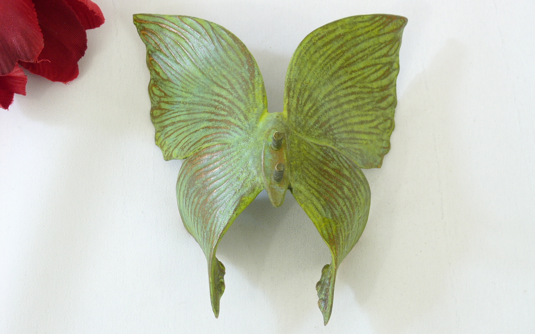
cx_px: 268
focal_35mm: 96
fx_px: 1400
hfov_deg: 21.6
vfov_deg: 13.6
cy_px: 163
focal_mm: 22.5
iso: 100
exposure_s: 1/2.5
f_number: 7.1
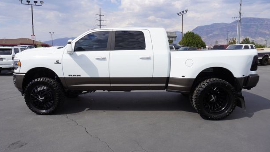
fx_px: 186
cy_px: 77
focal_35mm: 26
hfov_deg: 71.9
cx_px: 134
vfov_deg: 44.4
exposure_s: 1/320
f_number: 8
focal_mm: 16
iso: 100
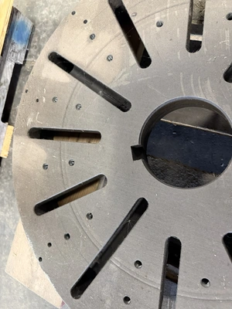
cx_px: 116
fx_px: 214
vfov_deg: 71.6
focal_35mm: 24
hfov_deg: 56.8
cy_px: 154
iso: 640
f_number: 1.78
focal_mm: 6.76
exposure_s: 1/40
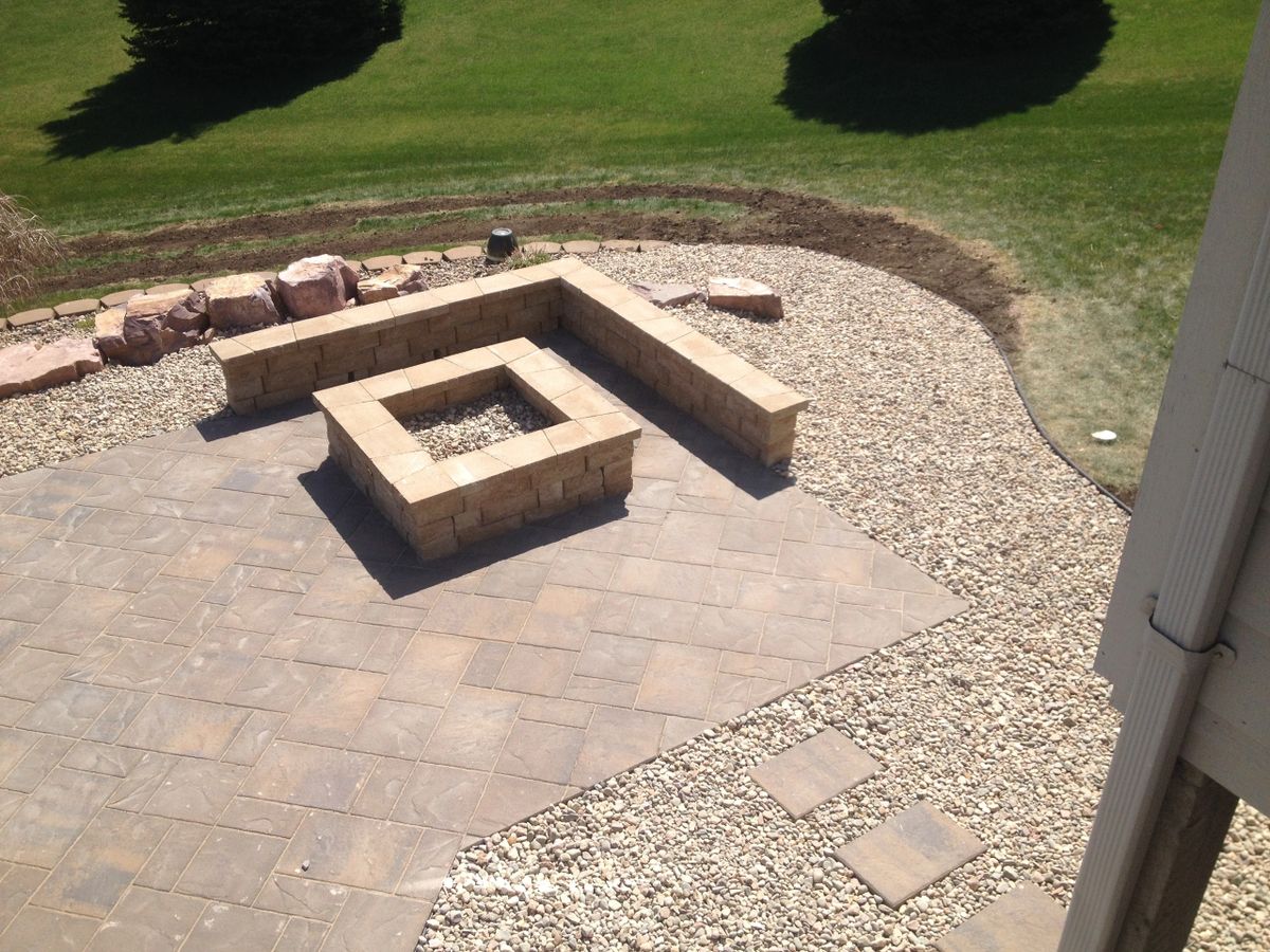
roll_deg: -1.4
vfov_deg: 40.7
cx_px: 635
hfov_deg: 52.6
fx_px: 1284
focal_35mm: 35
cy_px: 476
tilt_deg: -32.0
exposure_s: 1/1623
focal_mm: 4.28
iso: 50
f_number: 2.4
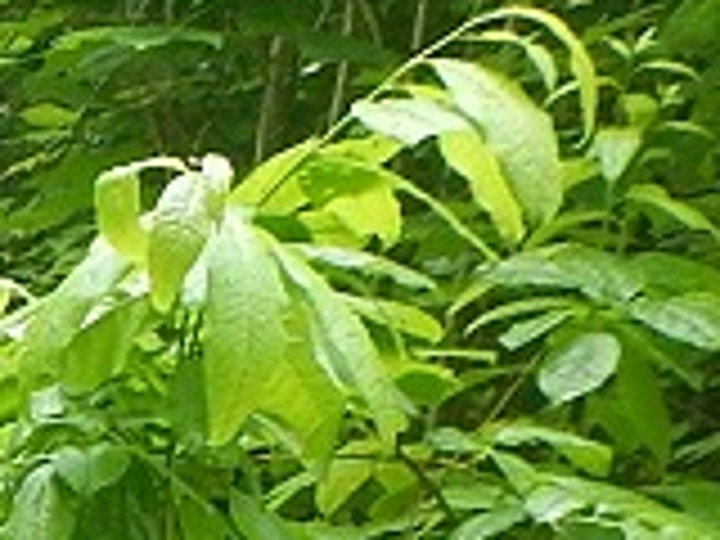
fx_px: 2912
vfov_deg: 10.0
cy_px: 958
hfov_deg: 11.4
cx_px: -1062
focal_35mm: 140
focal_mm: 5
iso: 320
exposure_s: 1/30
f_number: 3.9
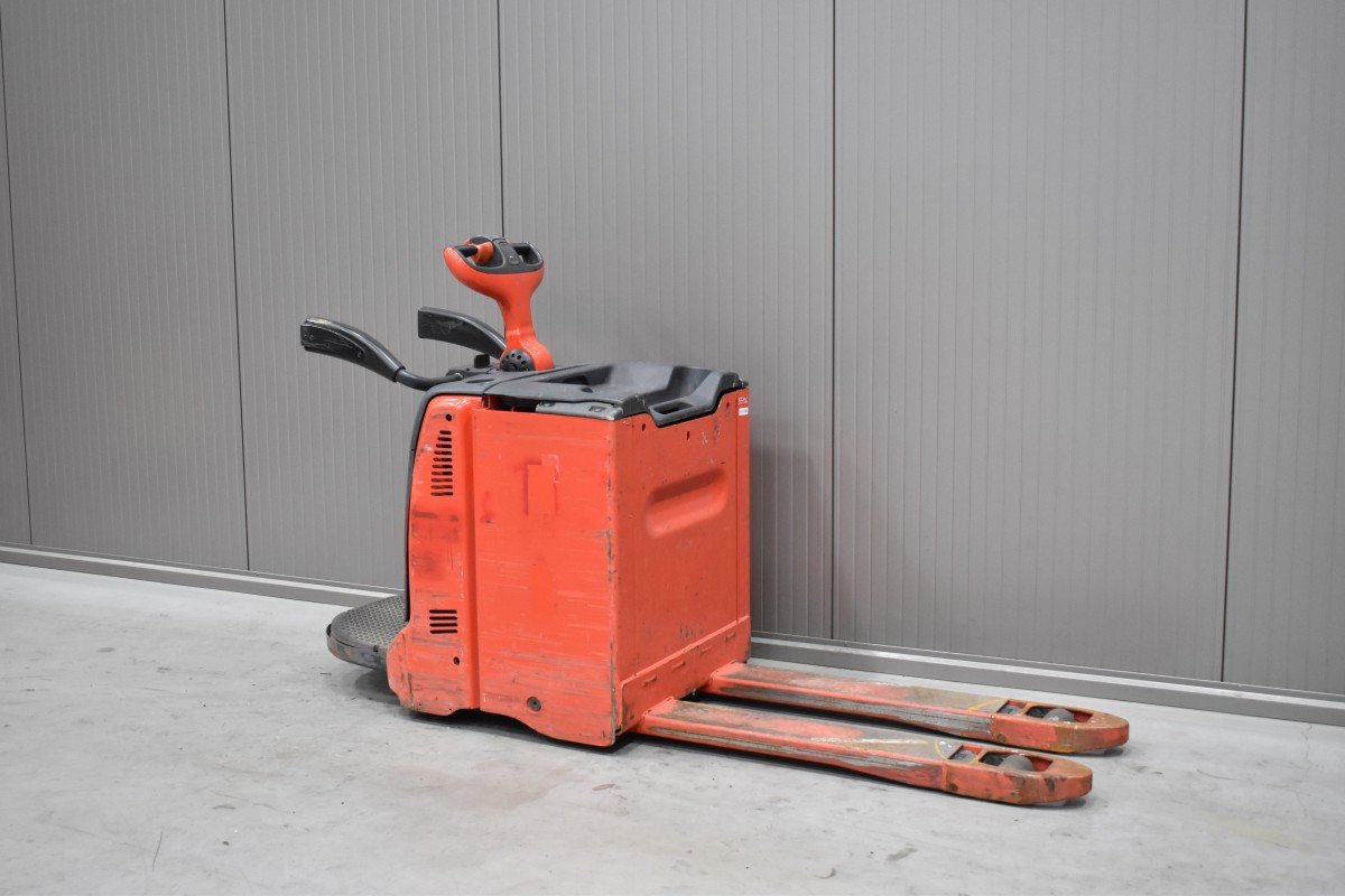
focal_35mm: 42
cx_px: 672
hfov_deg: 46.4
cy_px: 448
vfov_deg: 31.9
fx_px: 1569
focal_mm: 28
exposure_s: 1/50
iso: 1600
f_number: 5
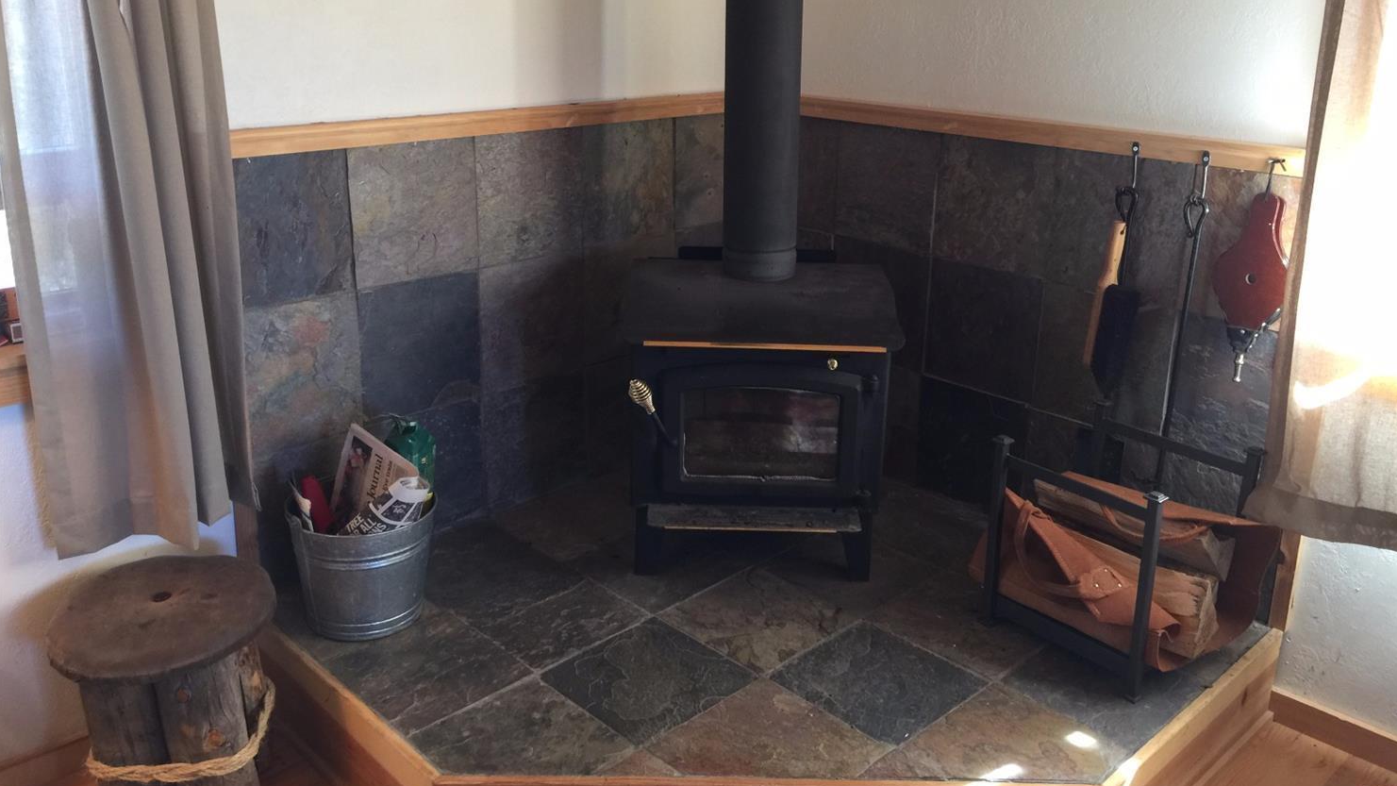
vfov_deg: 36.6
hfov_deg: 61.0
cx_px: 705
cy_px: 318
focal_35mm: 32
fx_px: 1185
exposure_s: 1/15
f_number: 2.2
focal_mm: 4.15
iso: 50
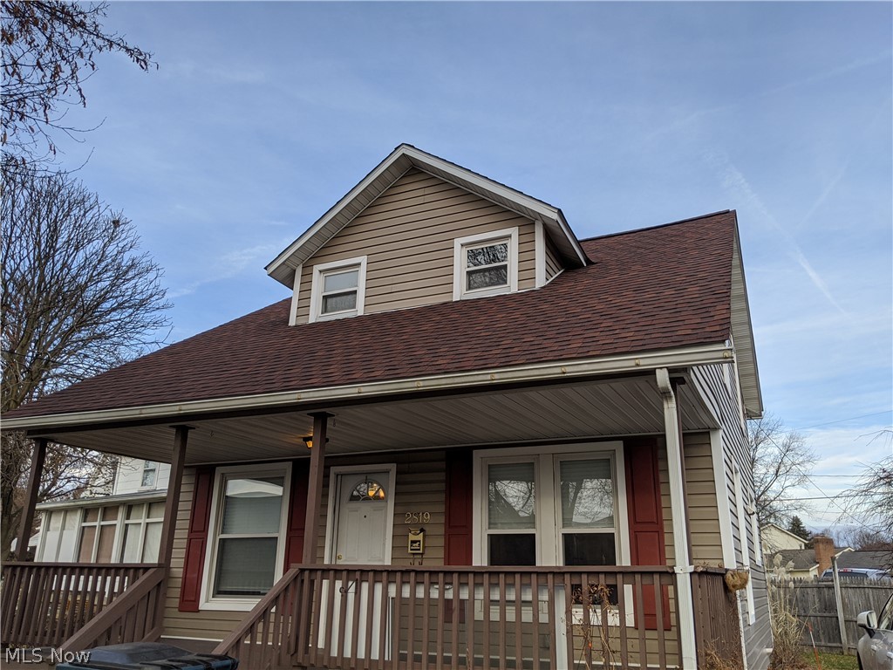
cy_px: 335
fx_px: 697
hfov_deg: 65.3
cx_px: 446
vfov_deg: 51.4
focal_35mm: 27
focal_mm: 4.44
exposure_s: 1/838
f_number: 1.8
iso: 55
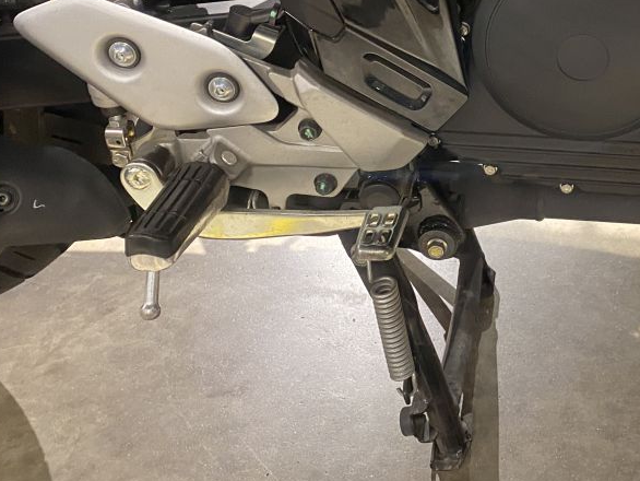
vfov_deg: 29.8
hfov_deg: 38.6
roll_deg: -2.3
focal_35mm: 47
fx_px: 869
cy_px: 64
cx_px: 529
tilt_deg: -26.1
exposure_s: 1/33
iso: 500
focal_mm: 4.25
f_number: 1.8
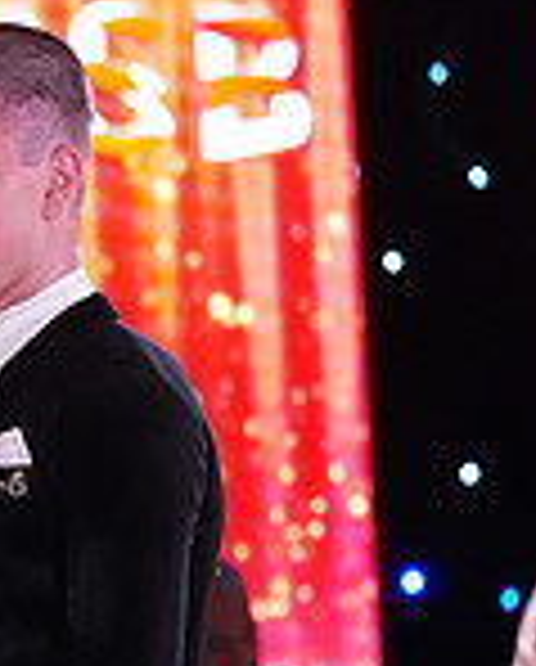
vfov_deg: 3.3
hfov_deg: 2.6
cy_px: 1026
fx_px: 11683
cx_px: -286
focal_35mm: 591
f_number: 5
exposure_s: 1/400
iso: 10000
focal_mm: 161
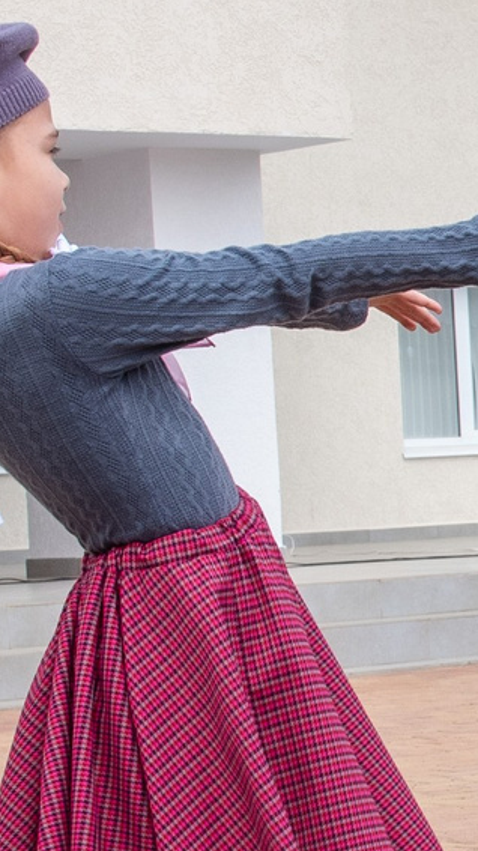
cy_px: 509
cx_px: 1046
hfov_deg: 7.0
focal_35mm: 166
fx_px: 3744
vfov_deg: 13.0
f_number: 13
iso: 320
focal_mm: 35
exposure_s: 1/160
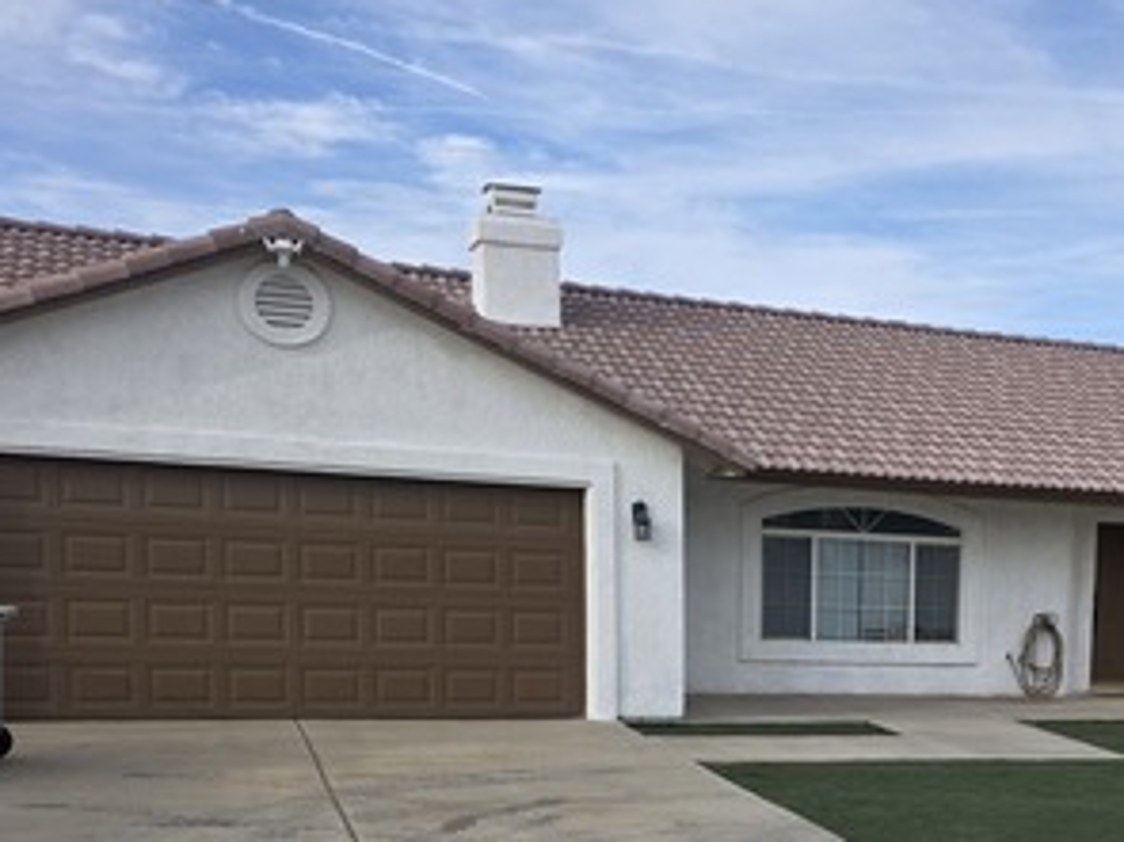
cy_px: 819
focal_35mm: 52
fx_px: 1688
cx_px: 1057
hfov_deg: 34.3
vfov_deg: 26.7
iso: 80
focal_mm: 6.3
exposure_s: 1/3972
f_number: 1.7
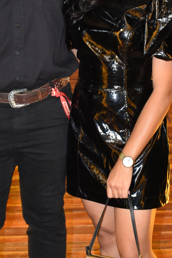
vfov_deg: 17.0
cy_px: 86
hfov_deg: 11.4
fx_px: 859
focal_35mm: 120
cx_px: 94
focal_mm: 32
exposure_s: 1/125
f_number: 5.6
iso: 1600
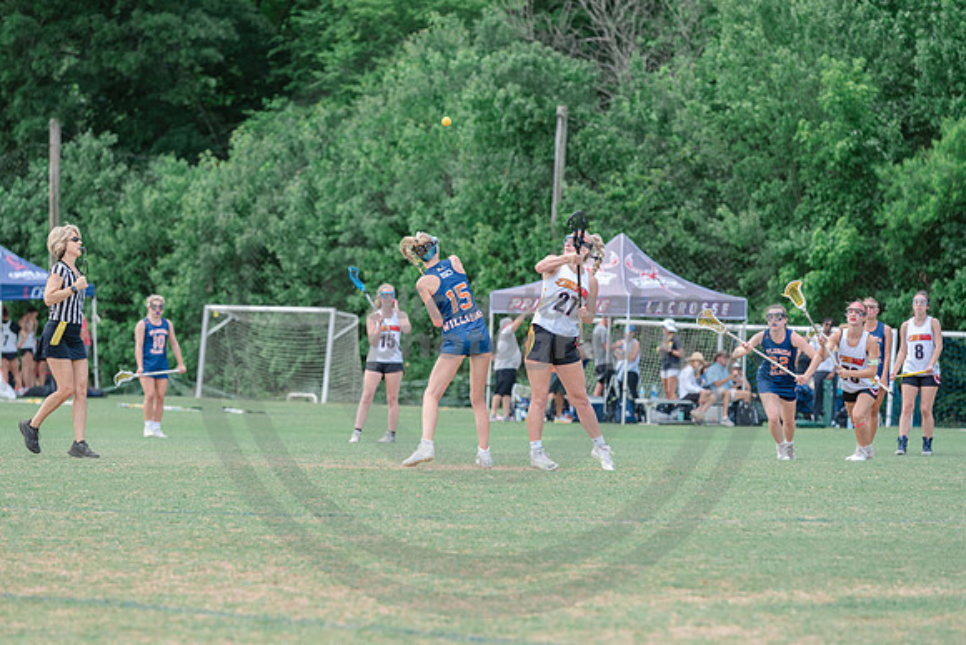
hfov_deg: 9.3
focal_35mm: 221
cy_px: 356
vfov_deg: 6.2
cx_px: 452
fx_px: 5928
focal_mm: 200
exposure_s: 1/1250
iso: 400
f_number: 4.5
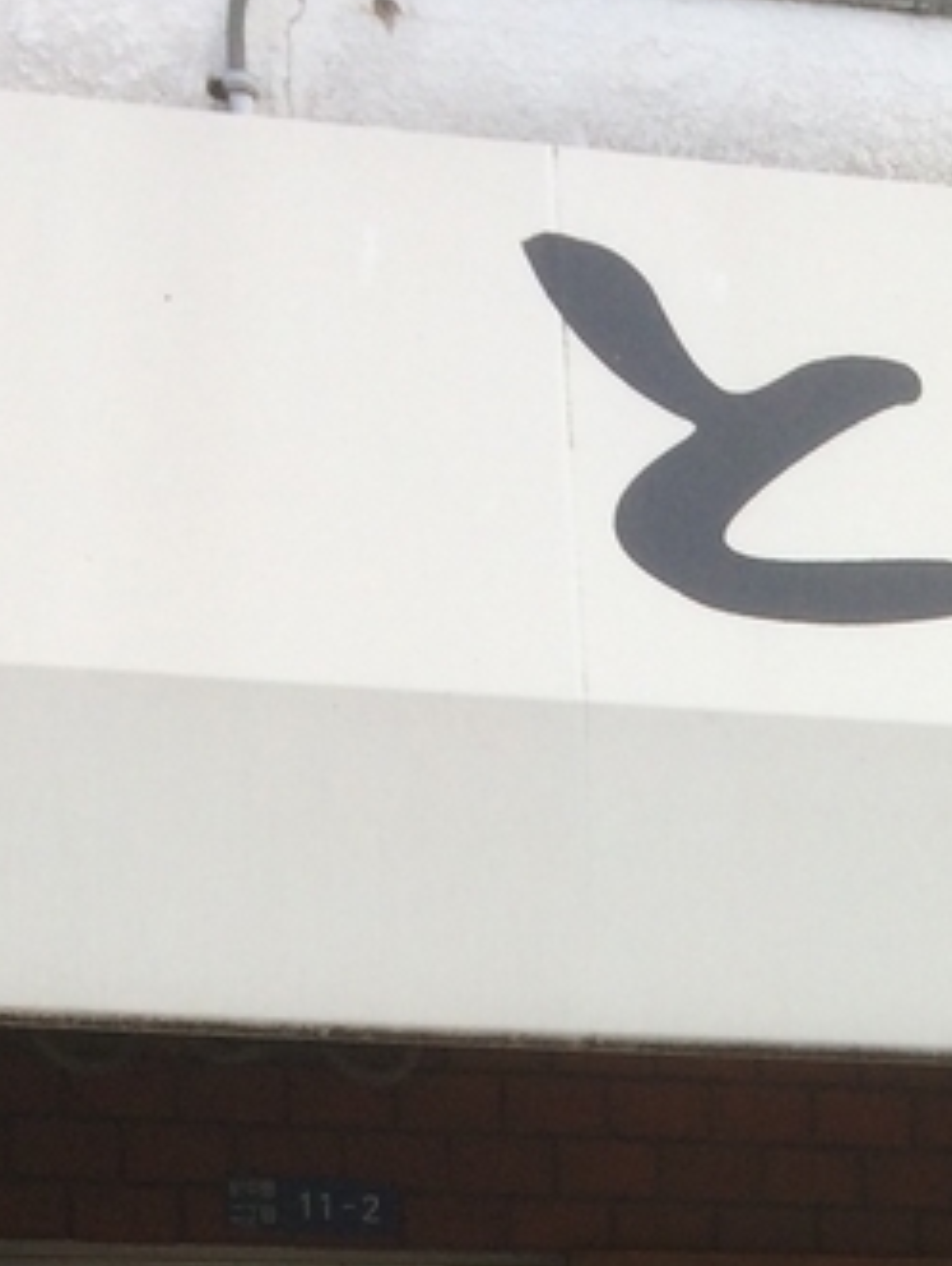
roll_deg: +2.4
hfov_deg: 13.6
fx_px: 3843
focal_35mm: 105
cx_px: 1273
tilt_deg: -3.2
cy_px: 1882
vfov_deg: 17.0
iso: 32
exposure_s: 1/373
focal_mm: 4.15
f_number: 2.2
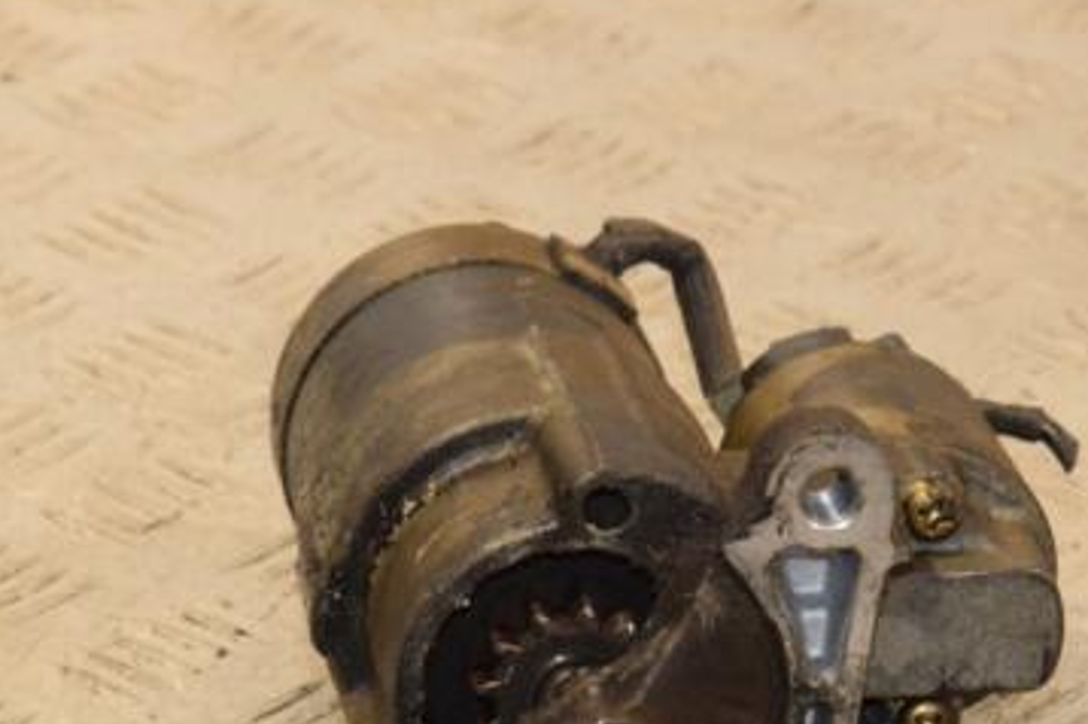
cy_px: 569
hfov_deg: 9.6
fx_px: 6457
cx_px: 611
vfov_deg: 6.4
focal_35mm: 214
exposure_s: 1/50
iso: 800
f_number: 11
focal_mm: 85
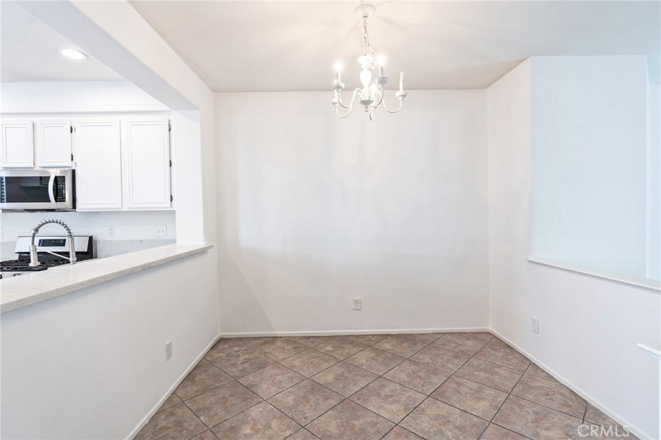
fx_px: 312
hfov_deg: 93.3
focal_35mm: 17
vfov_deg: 70.4
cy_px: 220
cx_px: 330
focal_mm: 17
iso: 125
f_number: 4
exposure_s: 1/60
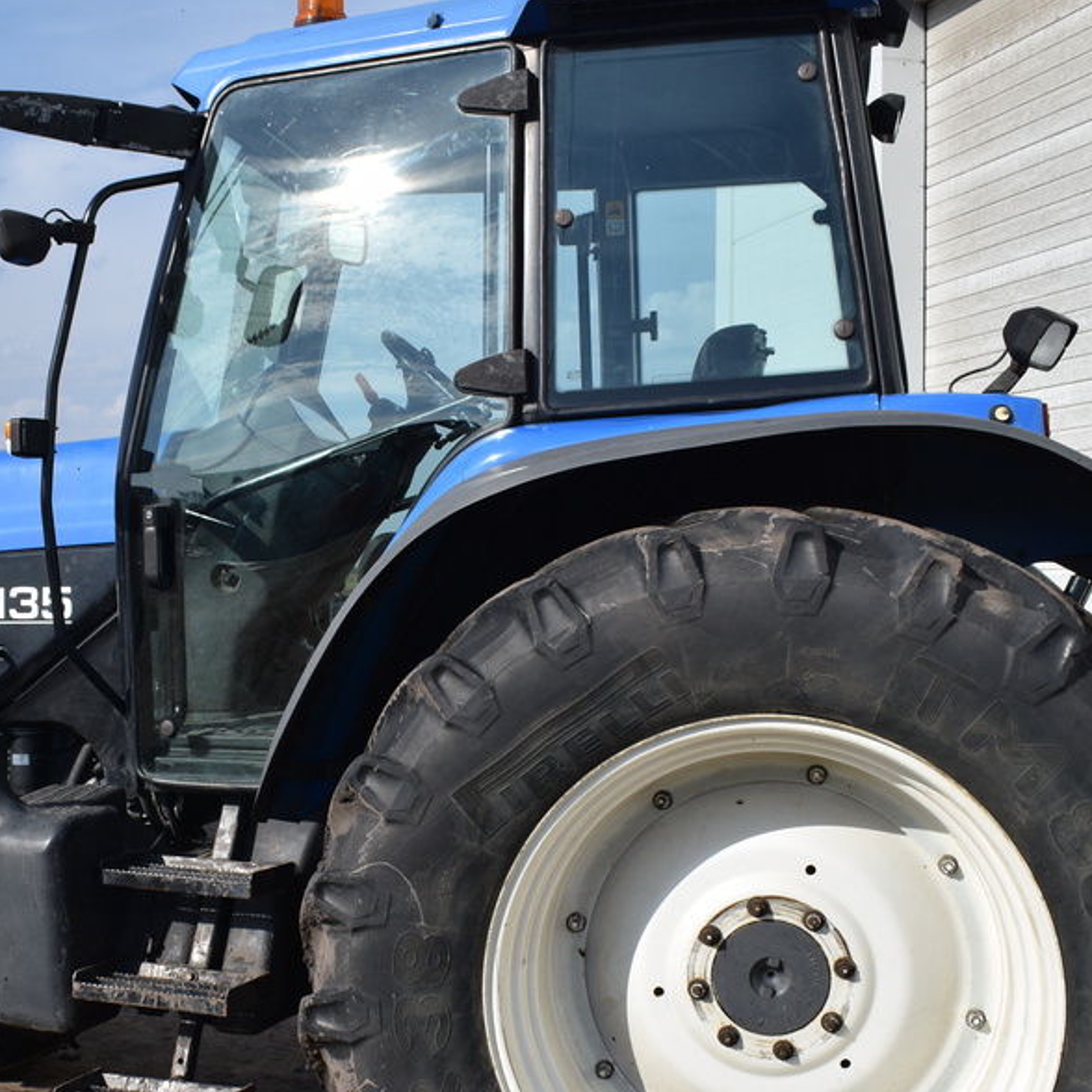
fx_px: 1785
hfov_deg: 33.7
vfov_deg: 33.9
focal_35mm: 50
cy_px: 682
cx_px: 349
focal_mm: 18
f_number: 6.3
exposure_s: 1/1600
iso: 200
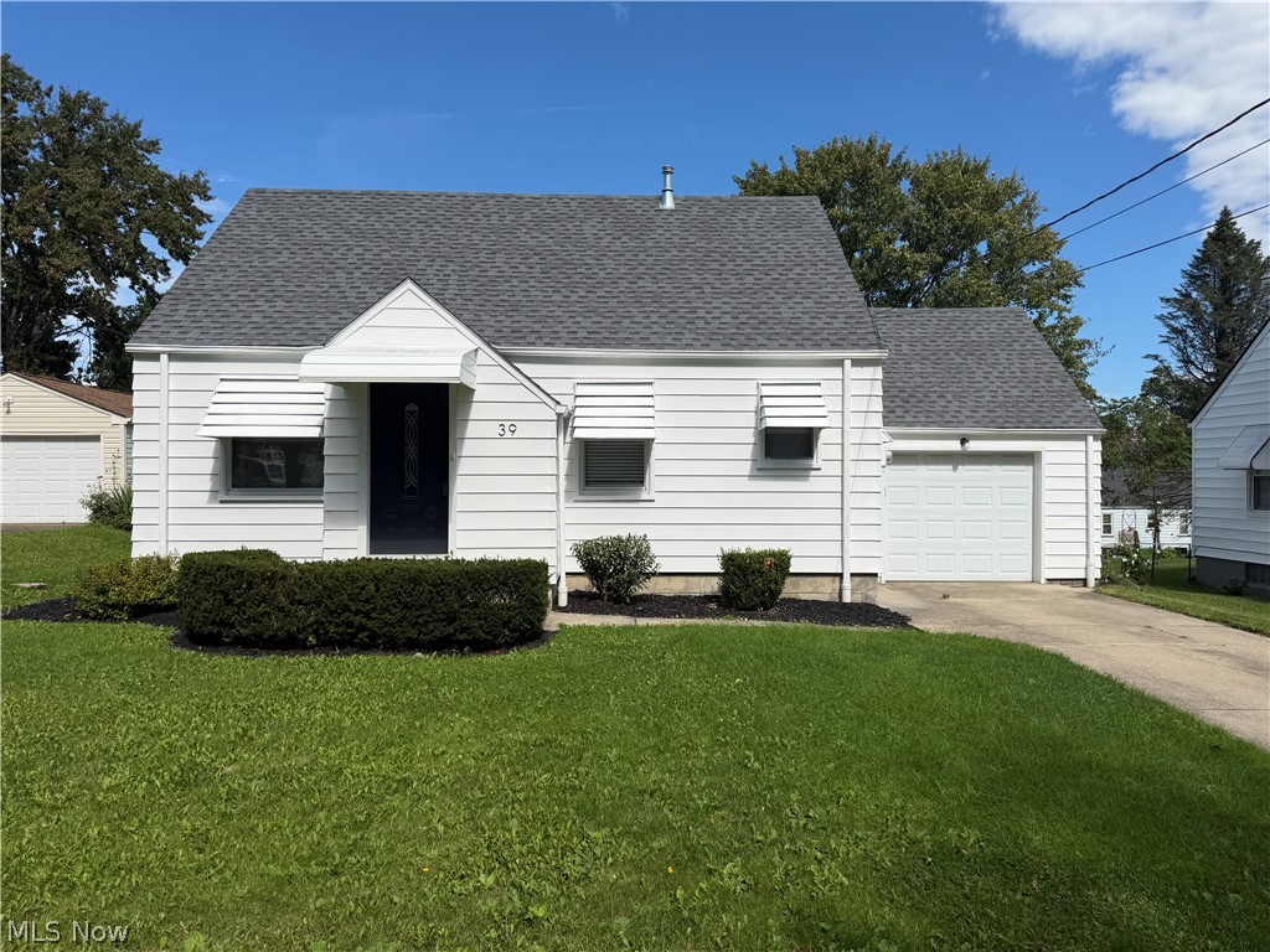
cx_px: 635
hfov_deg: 71.6
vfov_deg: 56.8
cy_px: 476
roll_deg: -0.3
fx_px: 881
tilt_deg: +0.8
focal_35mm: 24
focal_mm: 6.76
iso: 80
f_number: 1.78
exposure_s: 1/6173
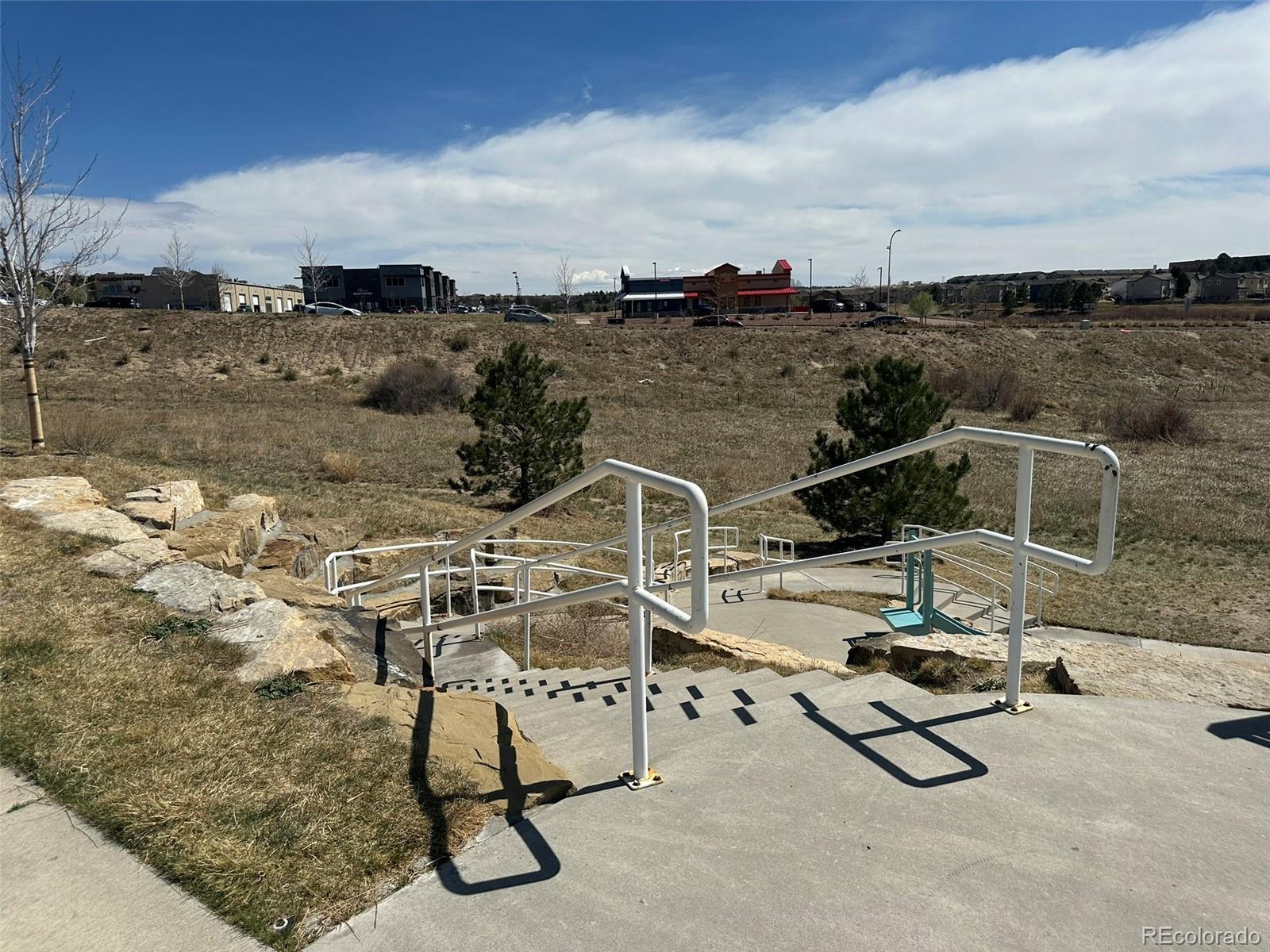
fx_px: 881
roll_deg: +1.9
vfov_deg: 56.8
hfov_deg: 71.6
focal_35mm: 24
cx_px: 635
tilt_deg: -9.4
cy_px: 476
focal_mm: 6.86
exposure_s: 1/8929
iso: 80
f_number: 1.78
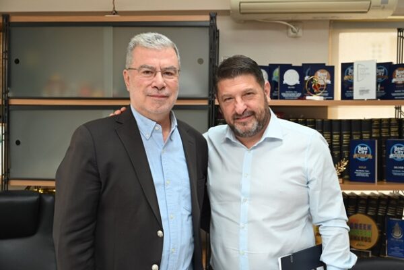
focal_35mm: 46
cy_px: 135
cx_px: 202
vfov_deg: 29.2
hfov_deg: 42.7
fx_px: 516
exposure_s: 1/60
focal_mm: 46
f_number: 4
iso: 1100
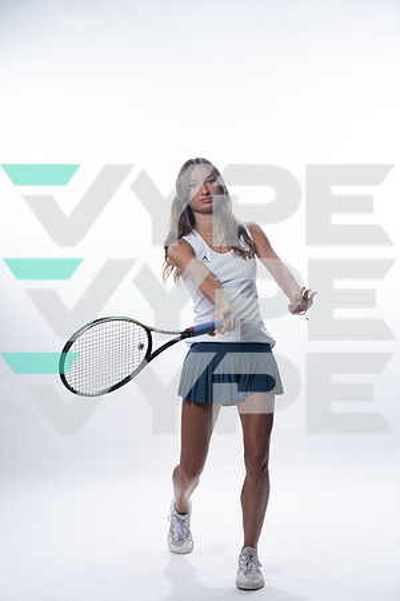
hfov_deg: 17.1
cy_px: 300
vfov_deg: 25.4
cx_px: 200
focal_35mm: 80
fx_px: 1333
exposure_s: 1/250
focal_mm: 80
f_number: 5.6
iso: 200
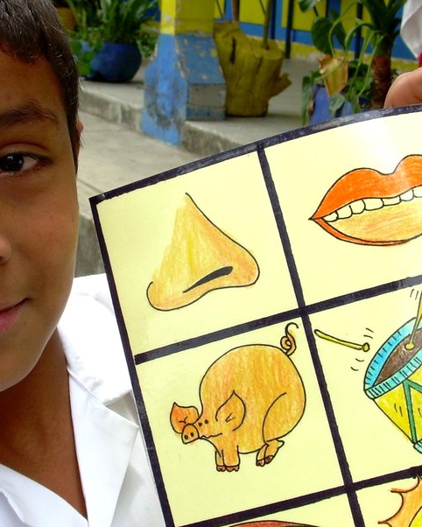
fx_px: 1295
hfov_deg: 18.5
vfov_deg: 23.0
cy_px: 221
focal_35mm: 83
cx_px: 163
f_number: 5.1
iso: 50
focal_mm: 8.3
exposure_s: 1/149
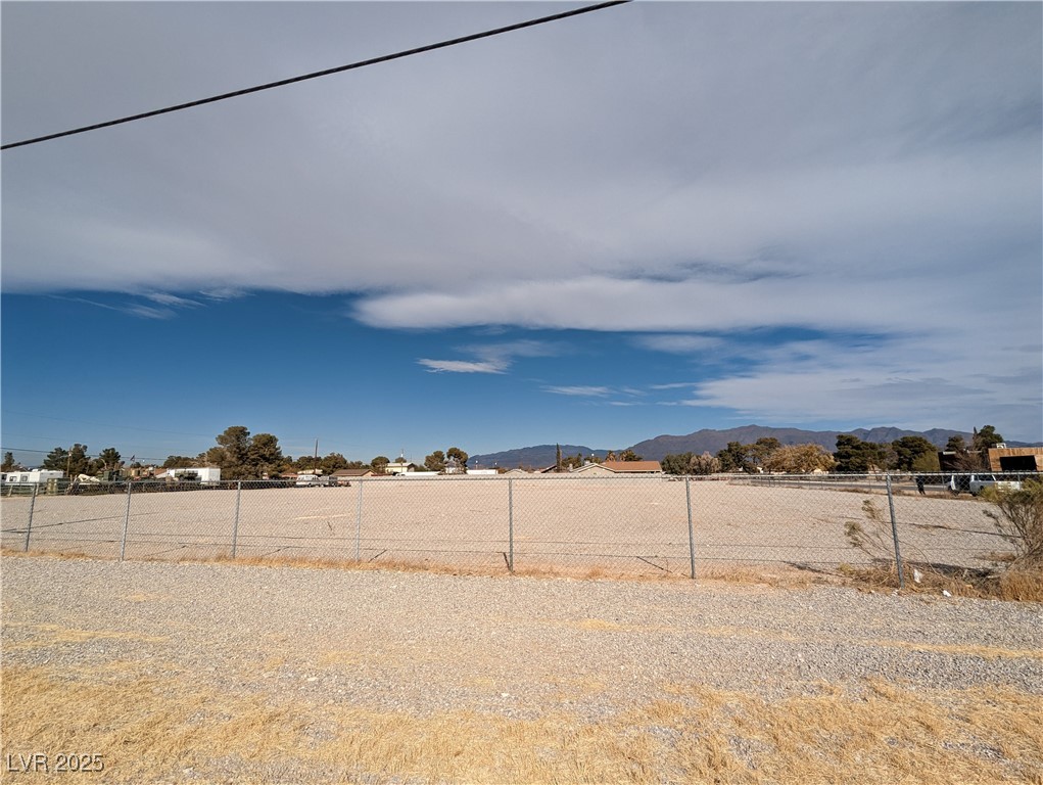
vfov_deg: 78.2
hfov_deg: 94.4
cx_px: 522
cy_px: 392
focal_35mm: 16
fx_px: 483
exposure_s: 1/2841
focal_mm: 2.35
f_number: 2.2
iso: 52
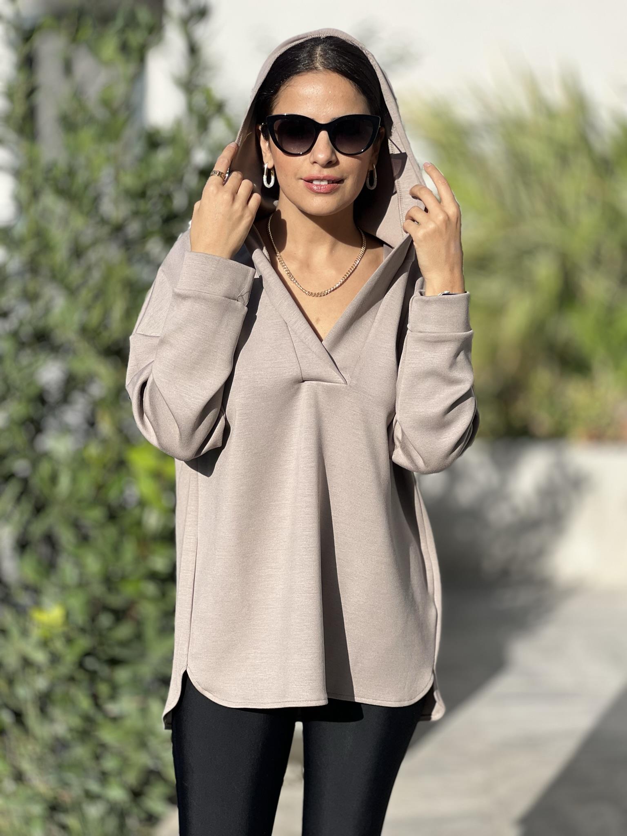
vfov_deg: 25.3
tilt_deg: -8.0
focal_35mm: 77
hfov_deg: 19.1
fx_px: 1860
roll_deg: -1.4
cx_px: 314
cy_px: 418
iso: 32
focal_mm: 9
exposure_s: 1/573
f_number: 2.8
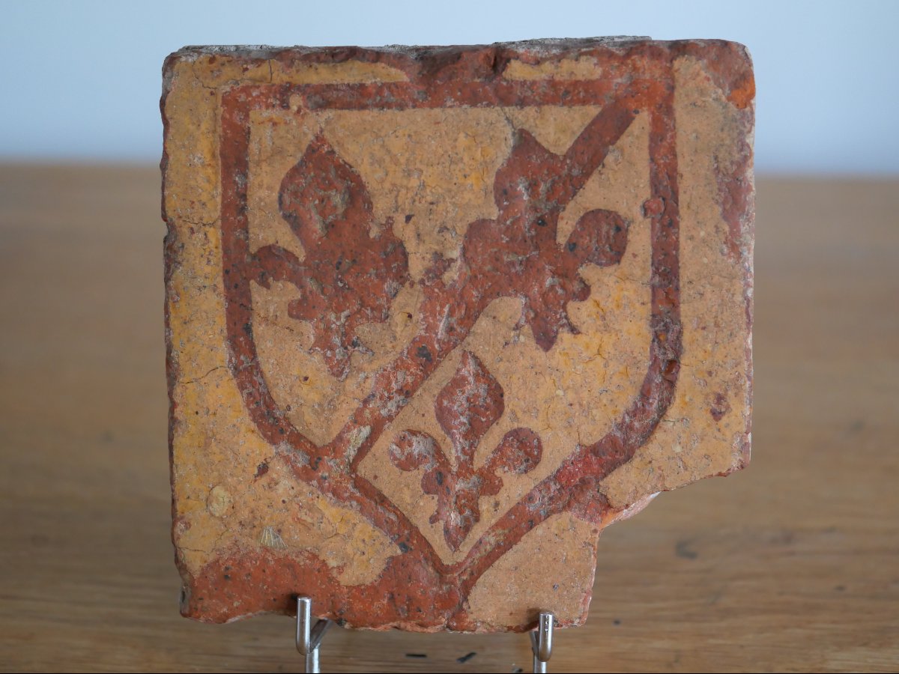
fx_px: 1558
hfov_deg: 32.2
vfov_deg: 24.4
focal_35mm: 60
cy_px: 337
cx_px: 450
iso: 1250
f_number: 2.8
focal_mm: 30
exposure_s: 1/60
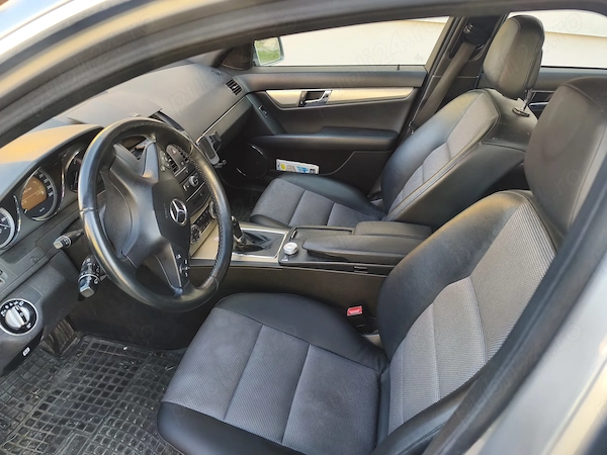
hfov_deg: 73.9
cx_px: 304
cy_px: 228
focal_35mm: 23
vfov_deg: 58.9
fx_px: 403
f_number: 1.65
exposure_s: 1/99.9
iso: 200
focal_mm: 6.14
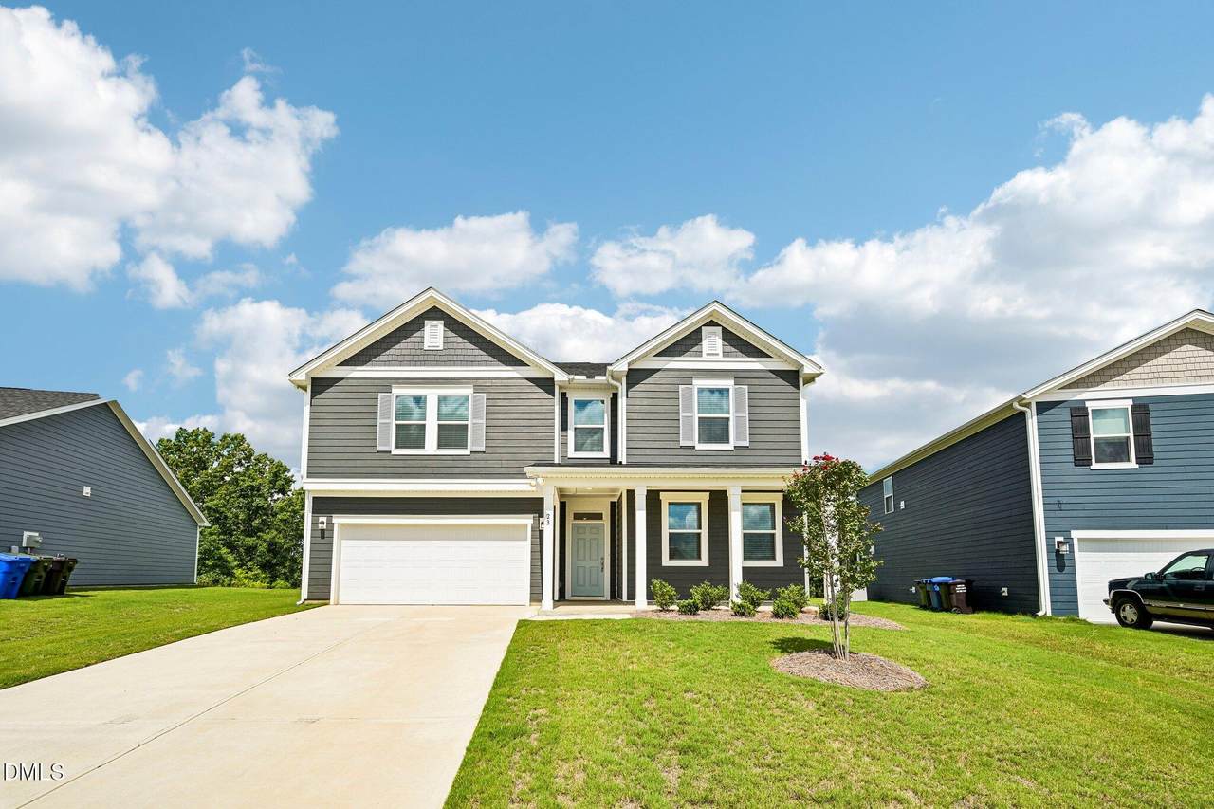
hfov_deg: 100.4
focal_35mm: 15
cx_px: 607
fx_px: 506
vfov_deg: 77.3
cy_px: 404
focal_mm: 15
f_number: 8
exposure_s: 1/640
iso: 100
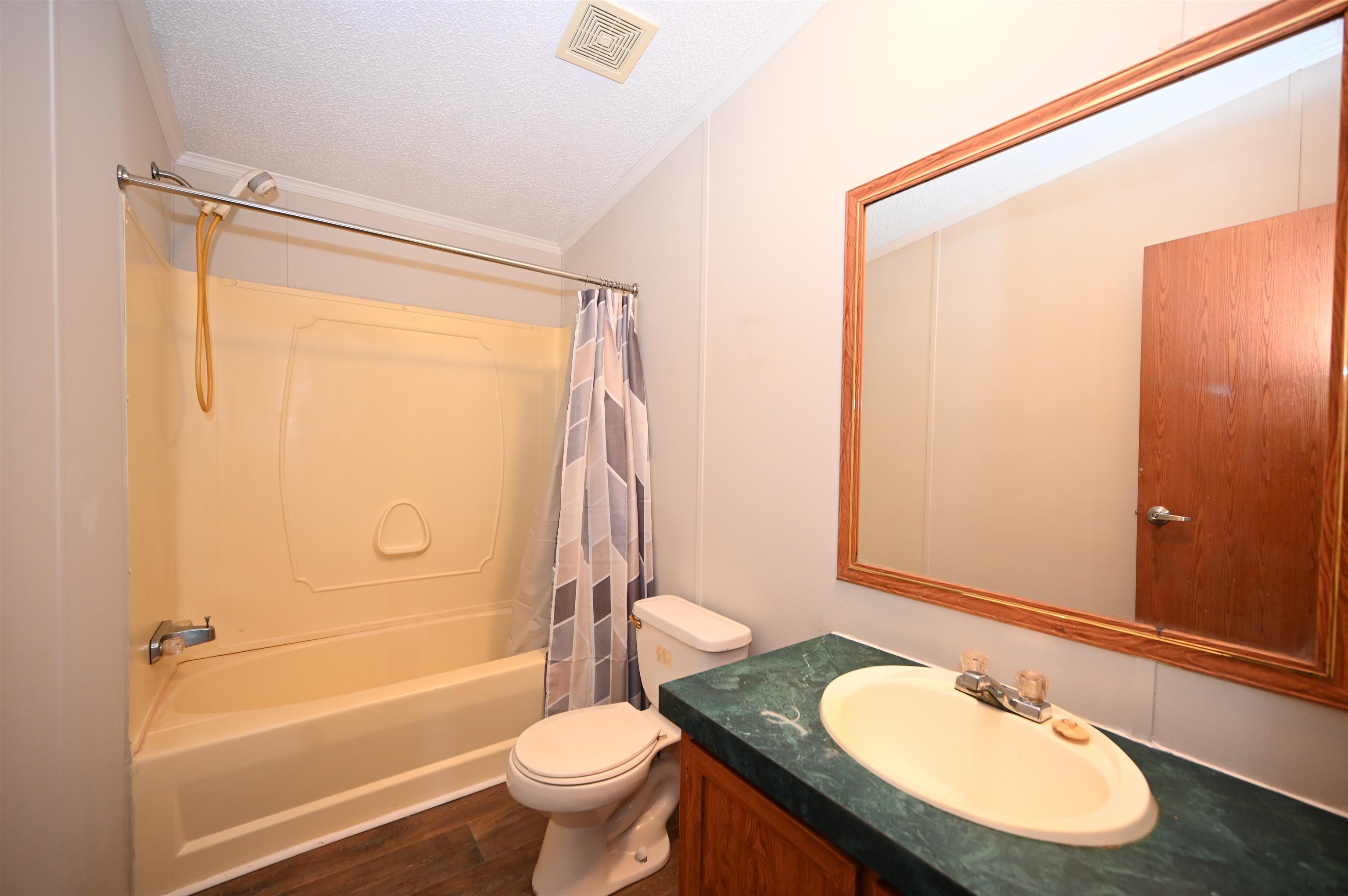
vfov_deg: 81.1
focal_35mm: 14
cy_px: 448
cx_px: 674
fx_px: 524
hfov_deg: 104.3
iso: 1400
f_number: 4
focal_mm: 14
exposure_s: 1/60
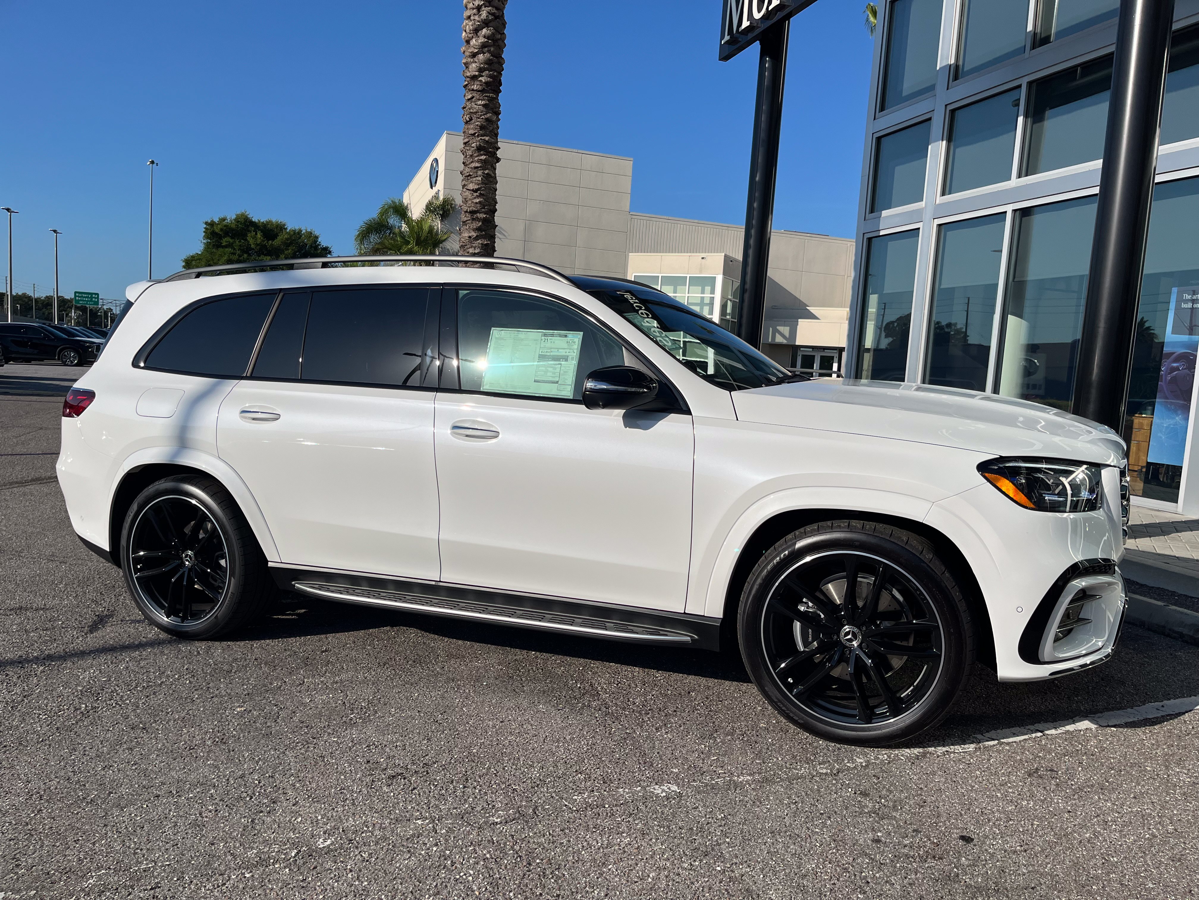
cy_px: 450
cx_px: 600
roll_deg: -4.1
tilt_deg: -5.5
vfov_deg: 53.1
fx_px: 901
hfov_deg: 67.3
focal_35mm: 26
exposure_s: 1/7353
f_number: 1.6
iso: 50
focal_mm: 5.1
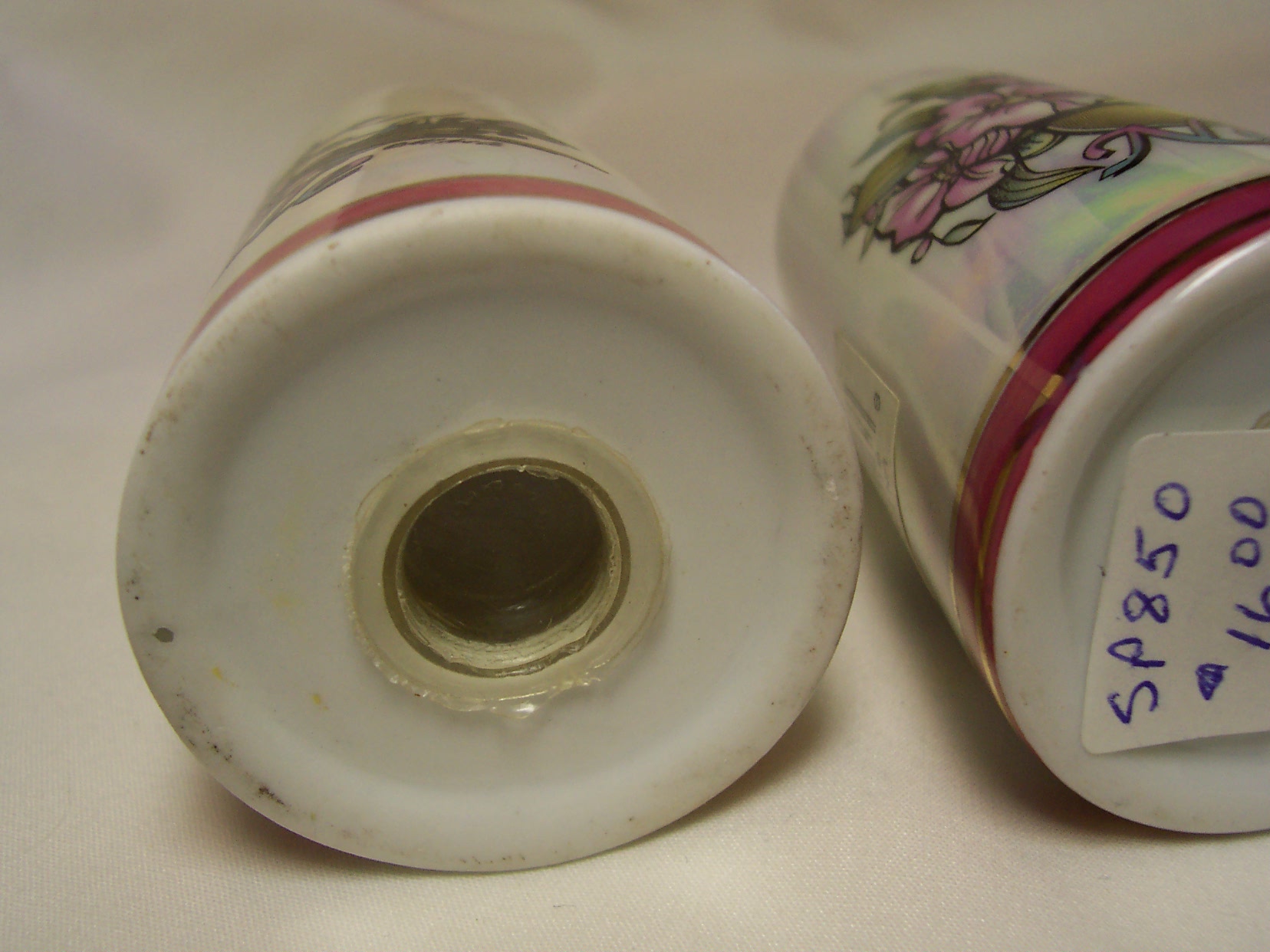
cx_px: 635
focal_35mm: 37
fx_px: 1357
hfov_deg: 50.1
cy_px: 476
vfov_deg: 38.7
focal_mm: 5.6
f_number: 2.8
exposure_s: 1/90
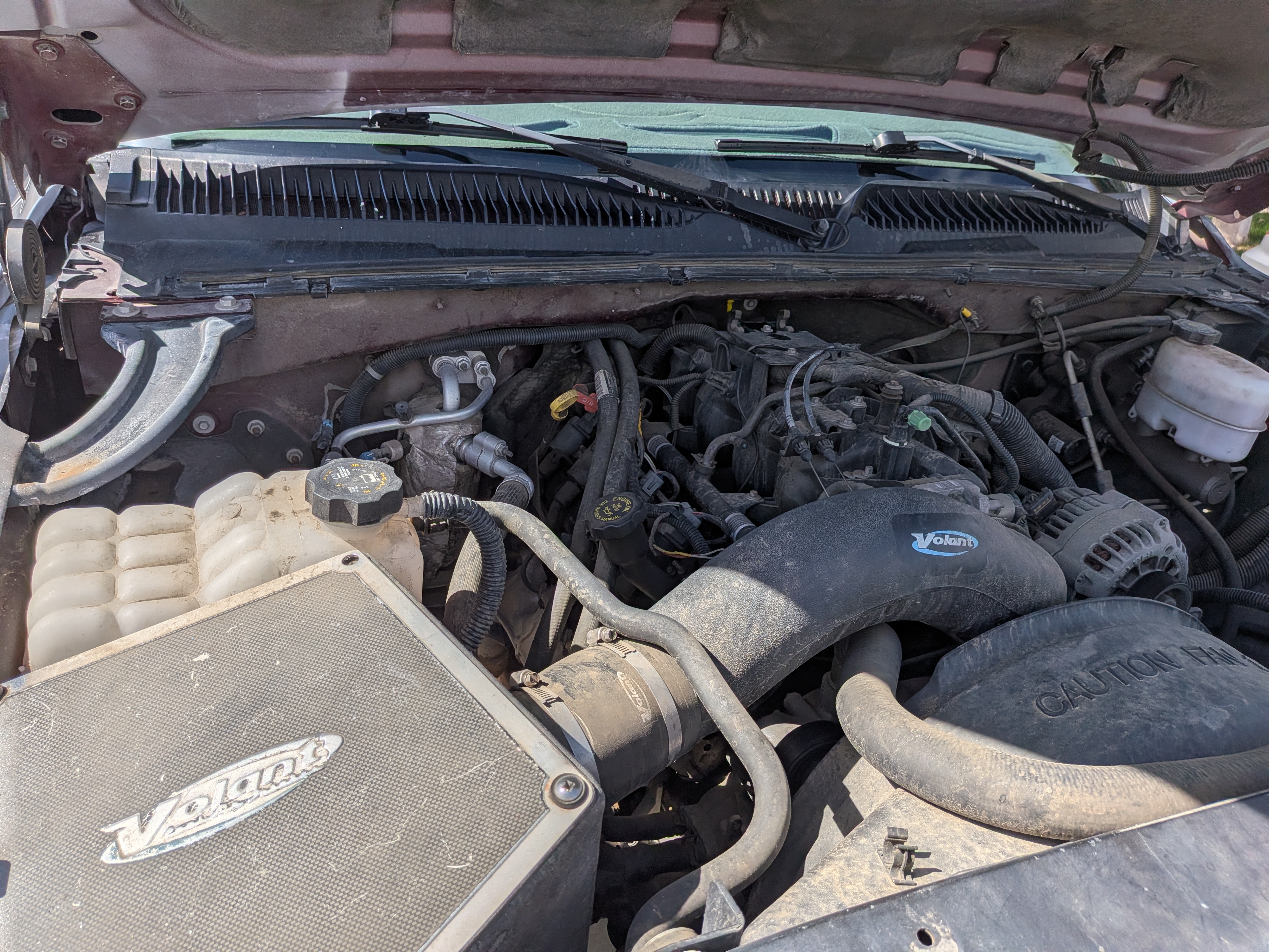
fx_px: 880
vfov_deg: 56.8
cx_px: 634
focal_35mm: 24
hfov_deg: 71.6
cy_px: 476
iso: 26
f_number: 1.7
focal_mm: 4.53
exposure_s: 1/15625
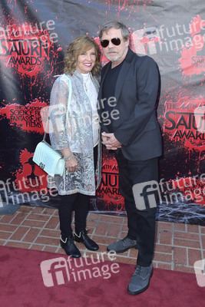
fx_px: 290
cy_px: 154
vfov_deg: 55.8
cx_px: 102
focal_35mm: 34
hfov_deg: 38.9
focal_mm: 34
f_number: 6.3
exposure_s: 1/250
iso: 250
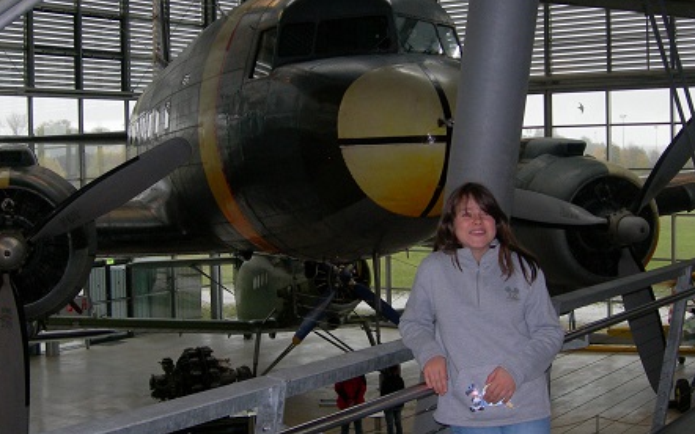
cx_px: 323
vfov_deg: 23.1
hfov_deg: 36.3
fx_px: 1060
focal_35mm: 56
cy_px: 234
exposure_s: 1/60.1
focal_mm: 7.8
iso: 170
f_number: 2.8
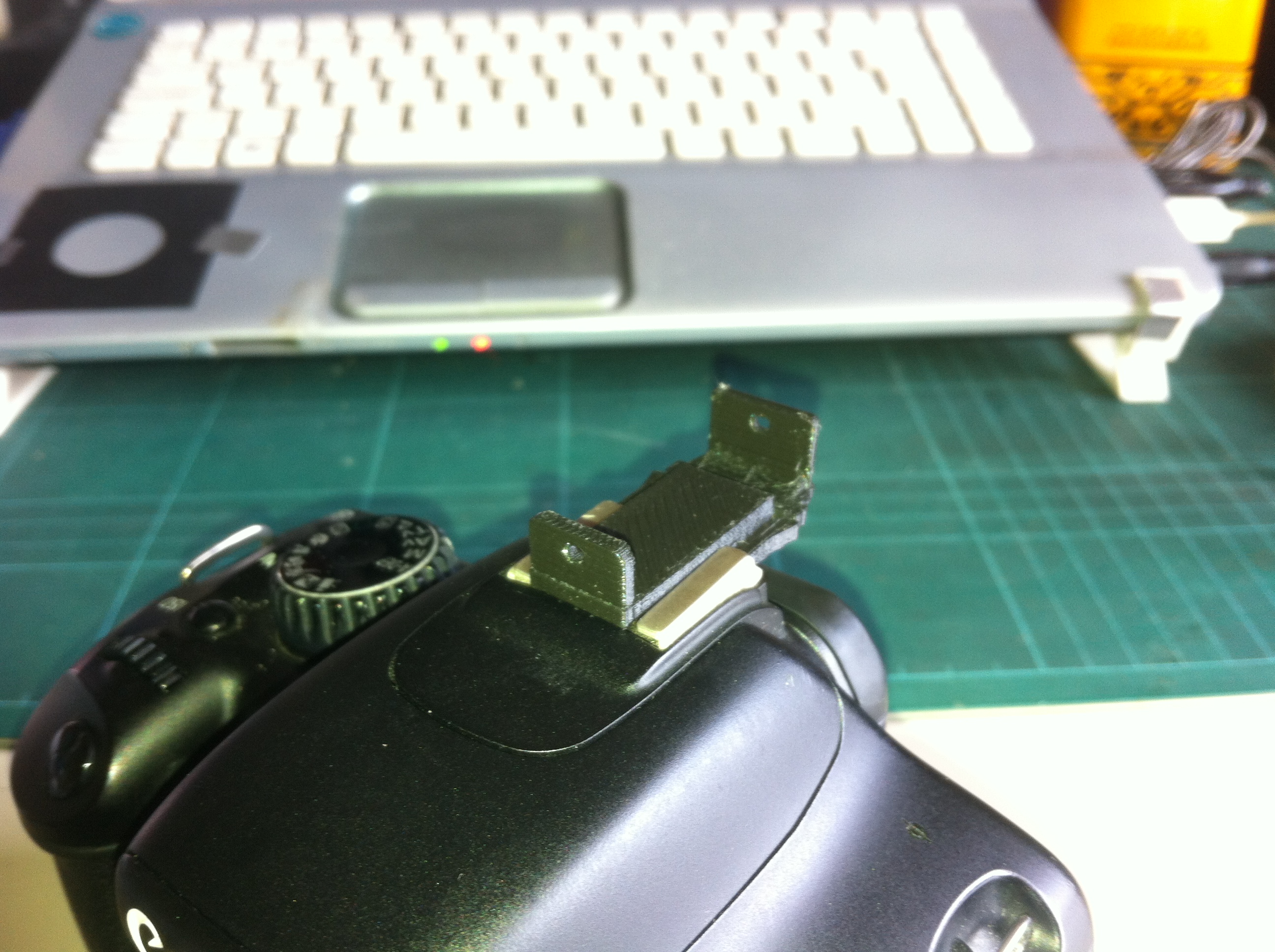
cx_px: 638
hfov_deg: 52.7
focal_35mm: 35
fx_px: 1287
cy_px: 476
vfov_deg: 40.6
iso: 80
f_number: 2.8
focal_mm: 3.85
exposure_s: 1/15
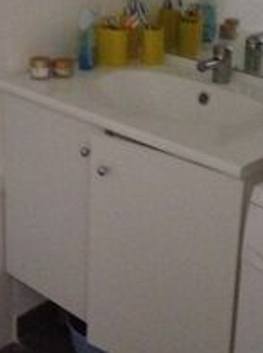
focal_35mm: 76
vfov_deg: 25.5
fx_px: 772
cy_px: 107
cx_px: 150
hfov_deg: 19.3
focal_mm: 4.28
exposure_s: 1/15
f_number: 2.4
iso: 800
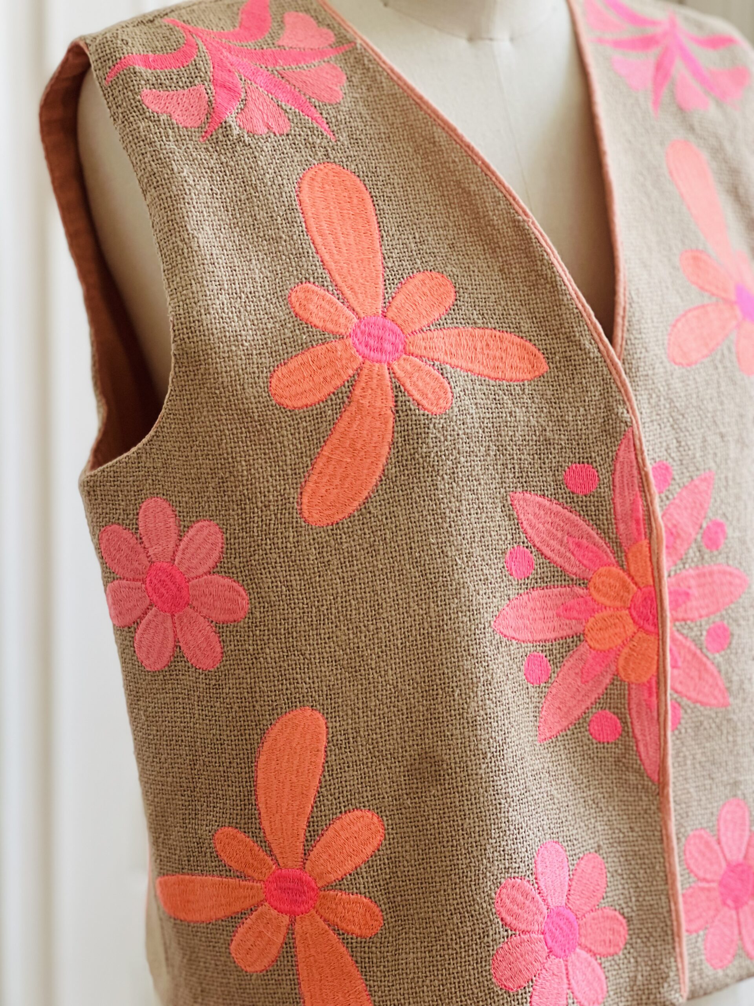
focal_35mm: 77
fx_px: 2236
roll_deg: -0.6
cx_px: 377
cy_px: 503
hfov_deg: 19.1
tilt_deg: -12.5
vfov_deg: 25.3
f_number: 2.8
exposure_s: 1/33
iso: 125
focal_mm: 9
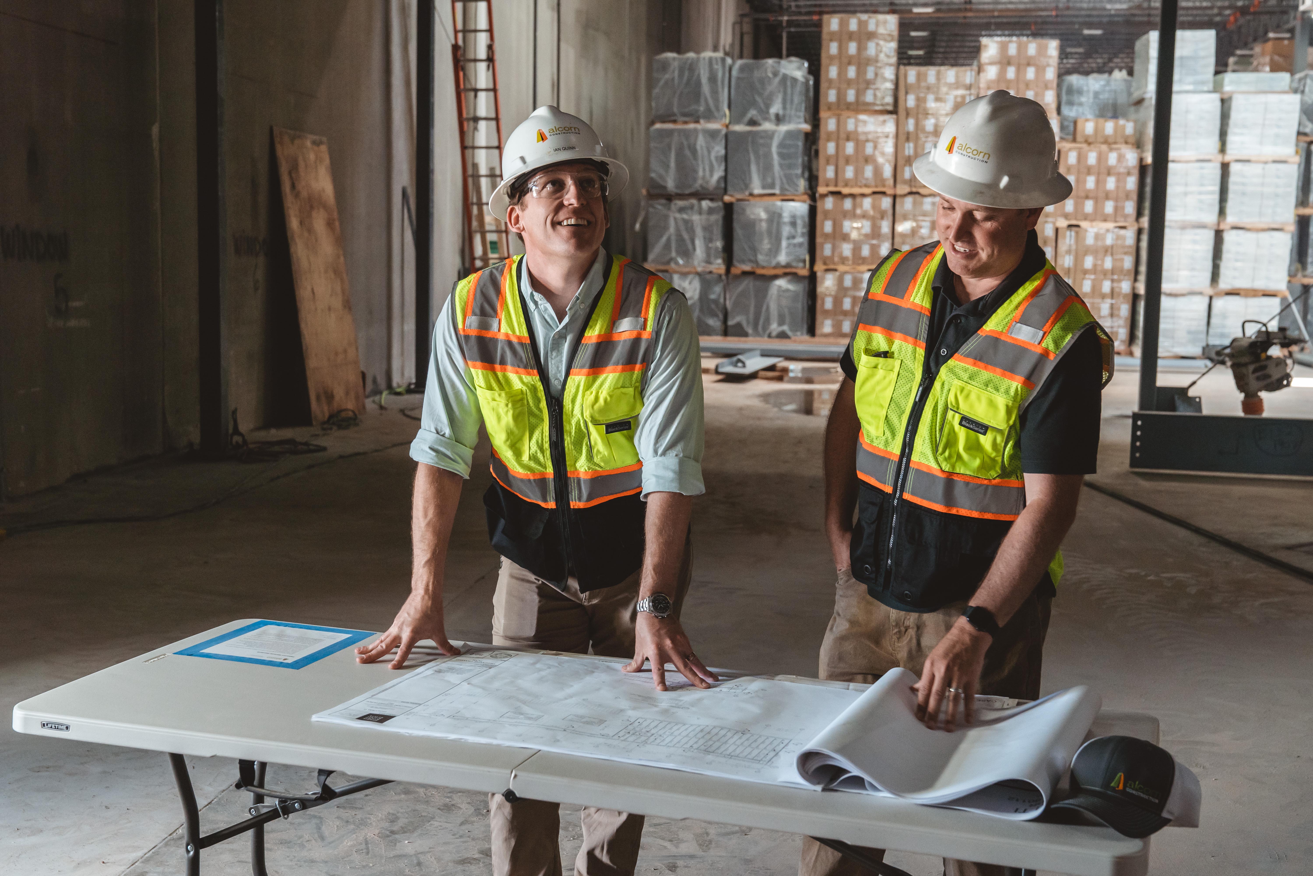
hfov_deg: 43.6
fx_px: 1641
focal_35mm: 45
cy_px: 438
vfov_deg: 29.9
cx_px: 656
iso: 1600
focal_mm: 45
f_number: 5
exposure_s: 1/160
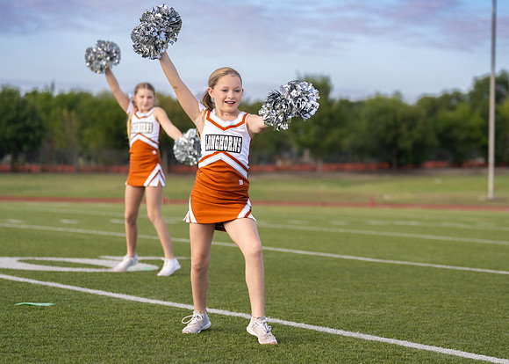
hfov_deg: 20.2
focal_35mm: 99
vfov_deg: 14.5
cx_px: 291
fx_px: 1429
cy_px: 174
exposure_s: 1/3200
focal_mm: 85
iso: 400
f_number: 2.8
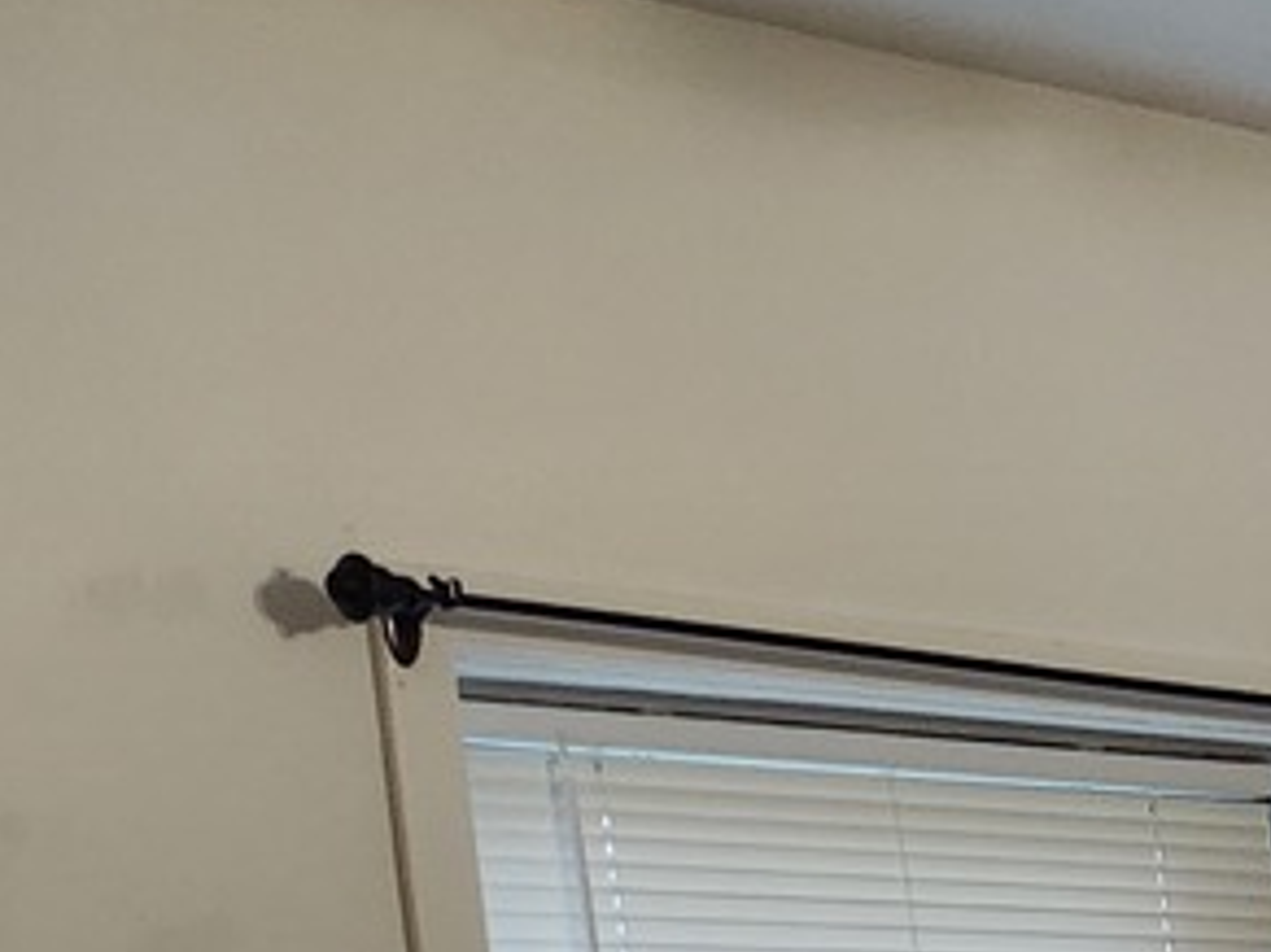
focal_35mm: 114
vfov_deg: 11.6
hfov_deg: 13.0
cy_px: 1917
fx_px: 4184
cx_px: 3062
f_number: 1.8
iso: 400
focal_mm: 5.4
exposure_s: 1/120
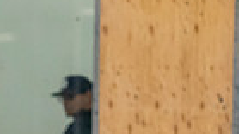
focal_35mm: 636
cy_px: 362
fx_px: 4028
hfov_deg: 3.4
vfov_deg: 1.9
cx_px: -183
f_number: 3.2
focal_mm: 102
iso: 2000
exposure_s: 1/640
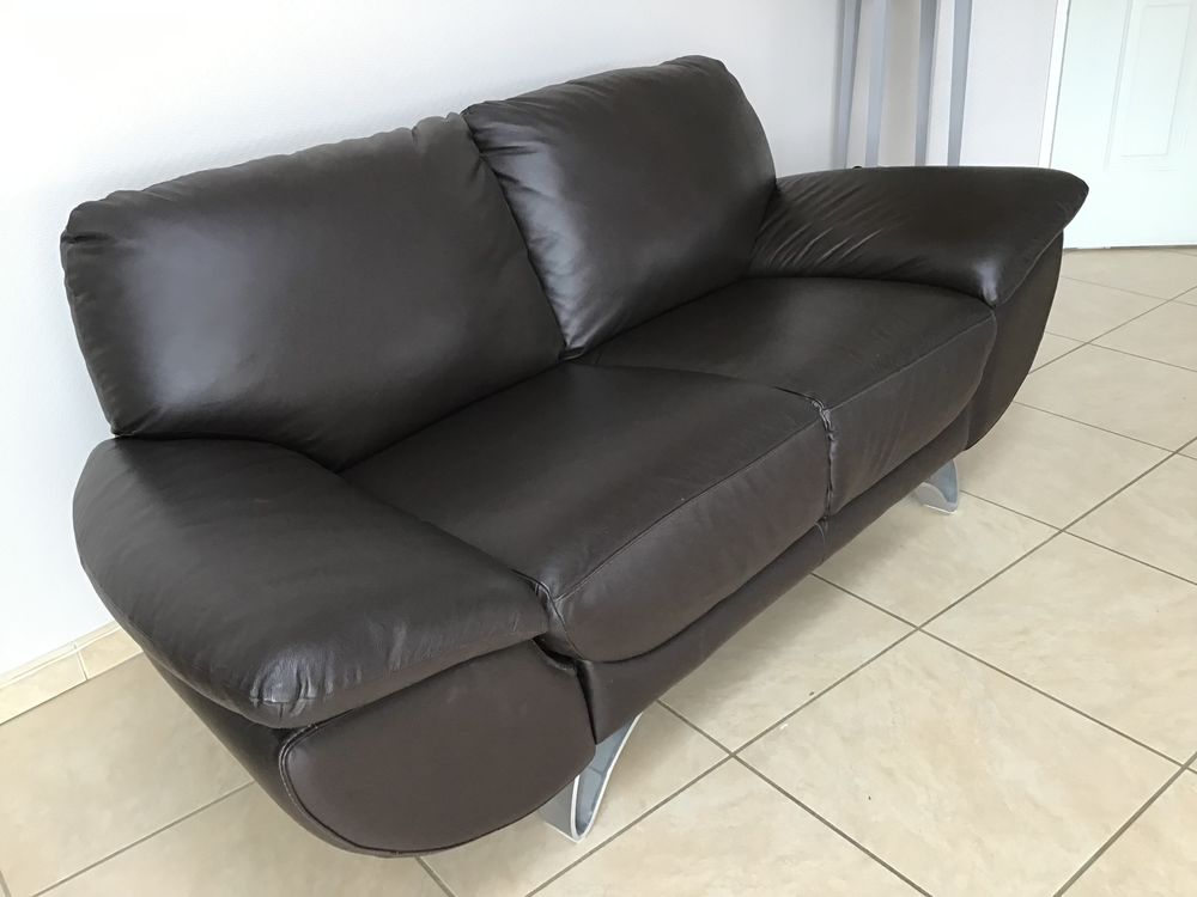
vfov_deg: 45.4
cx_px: 598
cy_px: 448
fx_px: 1072
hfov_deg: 58.4
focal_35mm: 31
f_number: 2.4
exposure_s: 1/33
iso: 100
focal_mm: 3.3
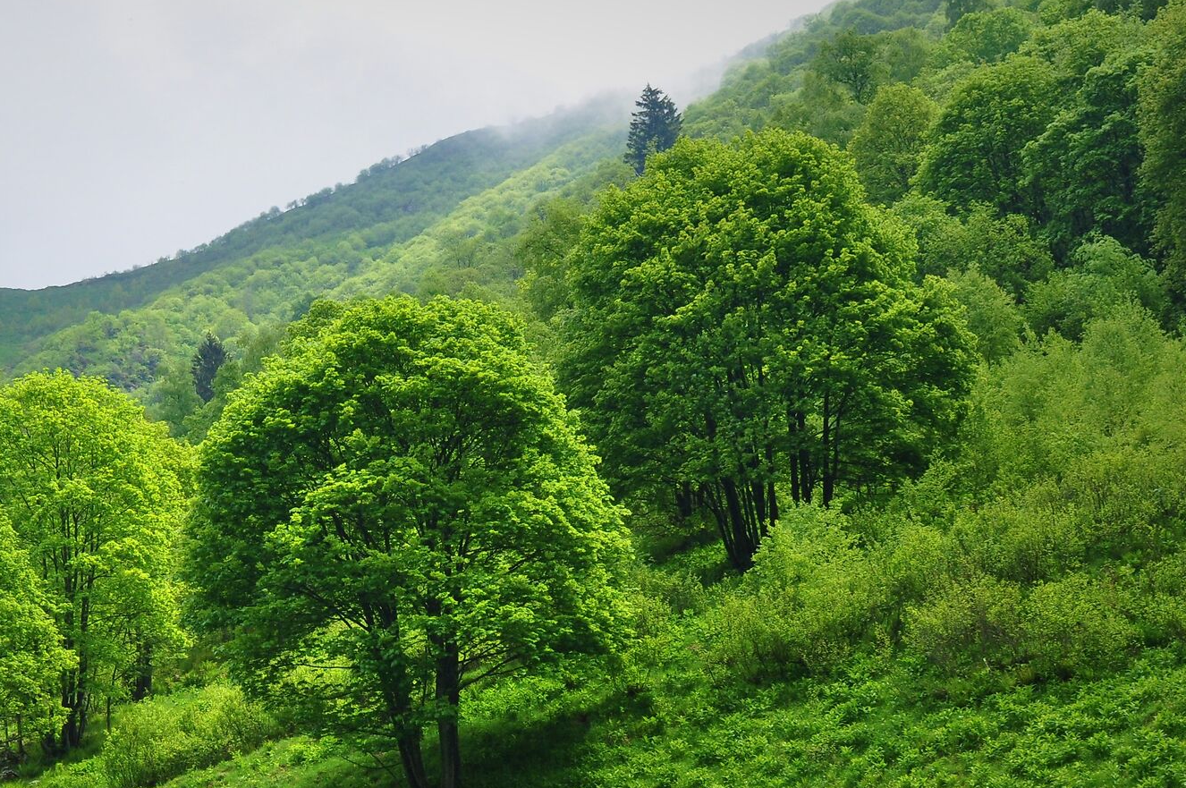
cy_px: 647
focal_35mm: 76
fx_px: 2501
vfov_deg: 17.7
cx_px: 241
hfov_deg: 26.2
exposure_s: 1/200
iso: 400
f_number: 10
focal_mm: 28
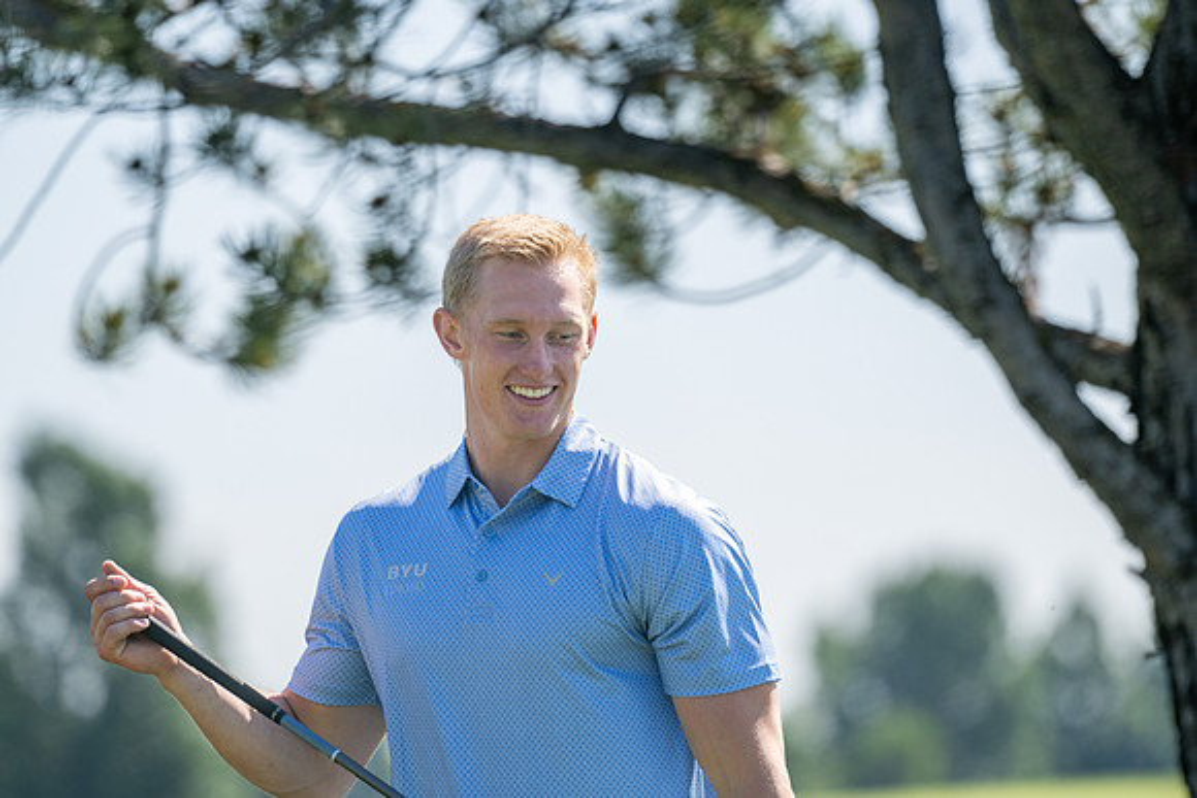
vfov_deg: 3.6
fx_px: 12637
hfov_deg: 5.4
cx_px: 598
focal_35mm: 380
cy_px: 399
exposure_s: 1/800
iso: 200
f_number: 5.6
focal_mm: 380
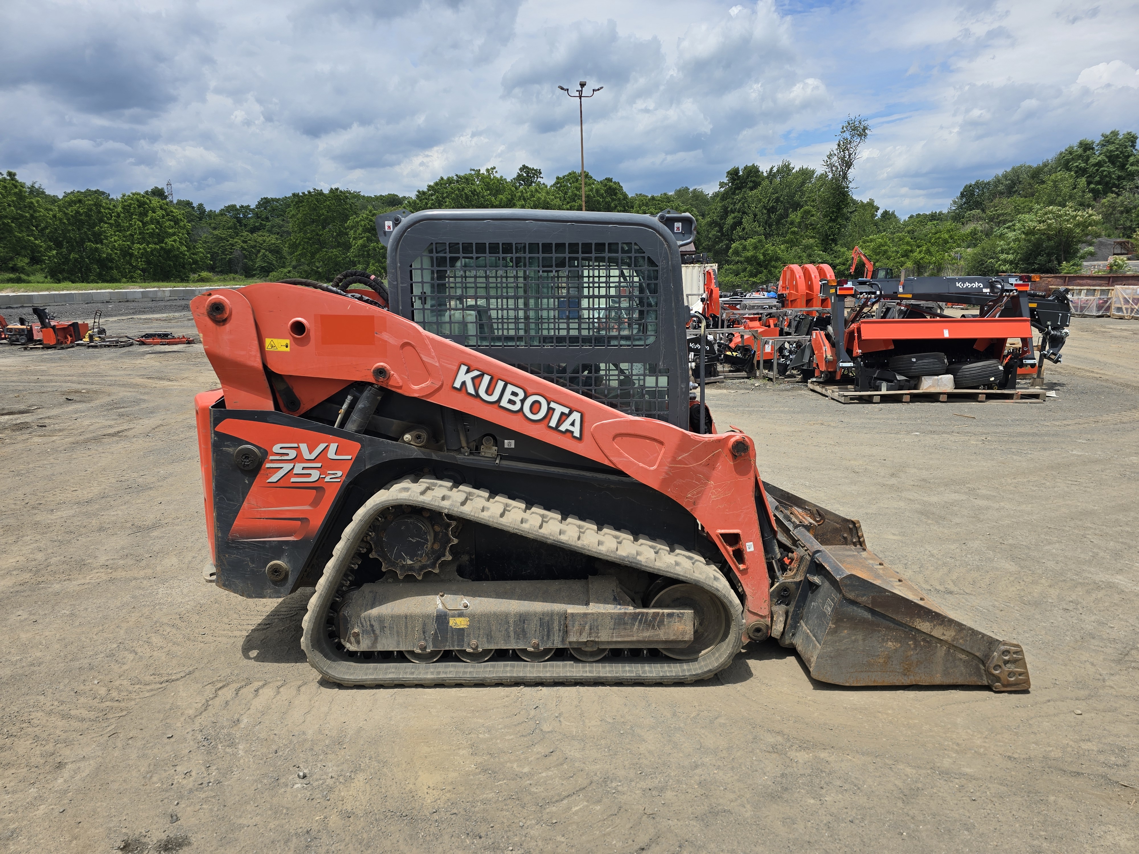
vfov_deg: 58.9
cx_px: 570
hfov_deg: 73.9
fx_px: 757
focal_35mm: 23
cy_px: 427
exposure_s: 1/1192
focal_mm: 6.3
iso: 12
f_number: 1.7
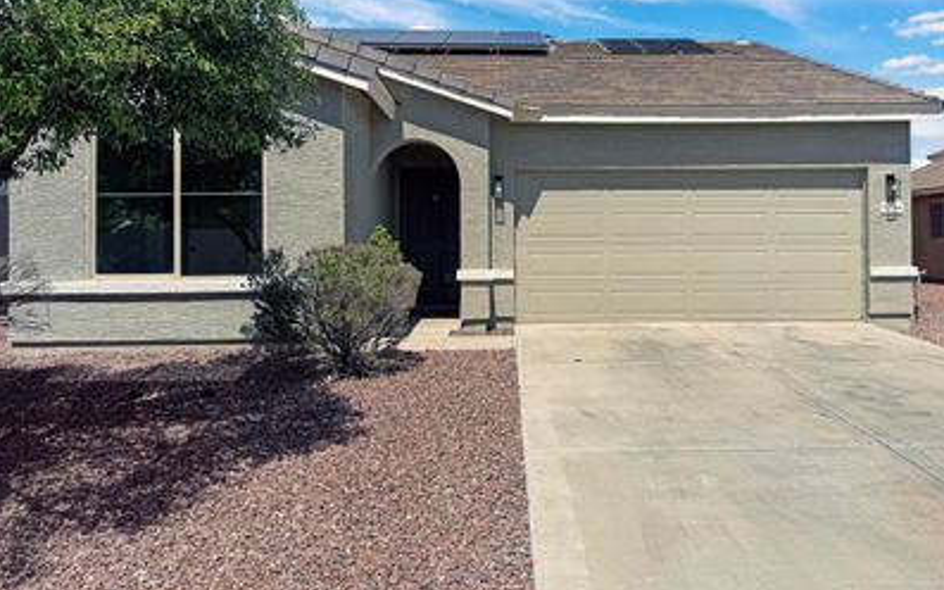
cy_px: 206
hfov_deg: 59.3
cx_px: 552
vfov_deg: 39.0
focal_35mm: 32
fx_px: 823
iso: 80
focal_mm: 6.76
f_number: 1.78
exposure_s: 1/8130
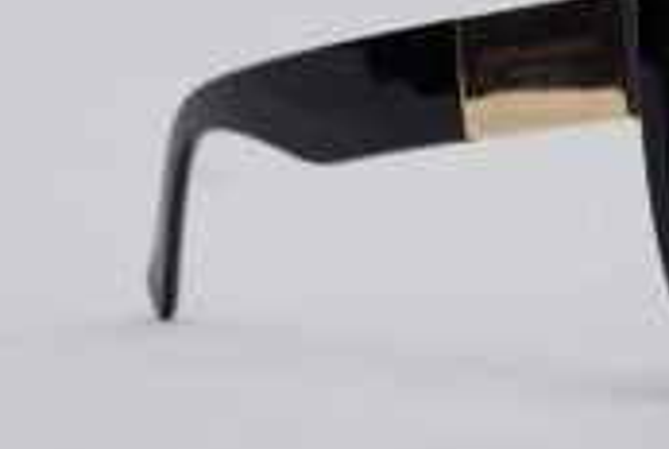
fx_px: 3220
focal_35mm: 173
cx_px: 657
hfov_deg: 11.7
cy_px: 139
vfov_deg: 8.0
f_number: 9
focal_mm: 50
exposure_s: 1/160
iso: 100
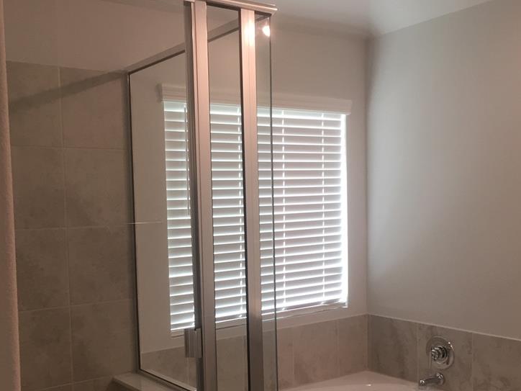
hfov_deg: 45.7
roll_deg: +0.4
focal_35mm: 41
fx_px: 617
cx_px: 225
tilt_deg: -5.7
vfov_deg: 34.9
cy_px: 253
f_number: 2.2
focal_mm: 4.15
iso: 32
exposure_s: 1/30
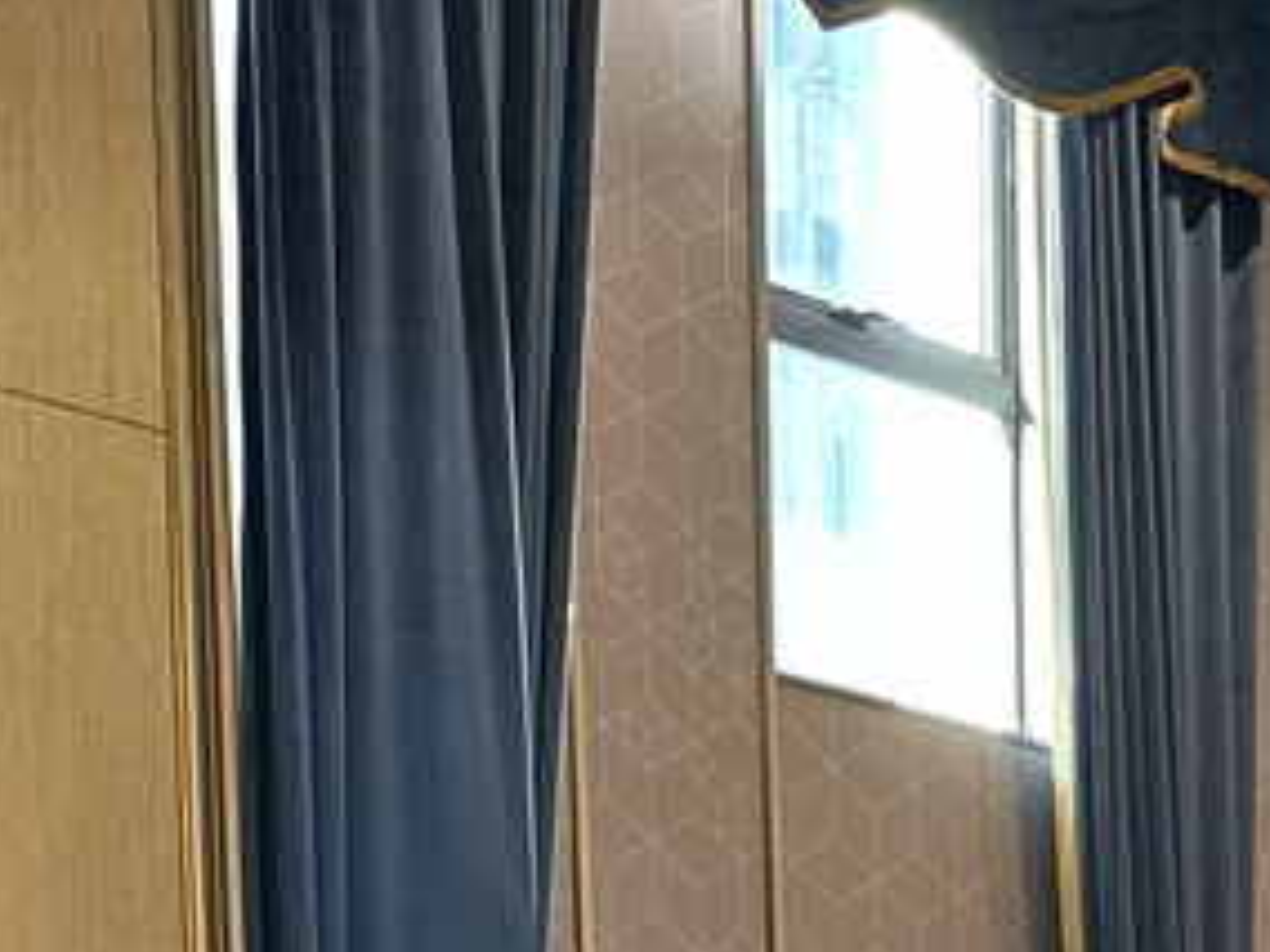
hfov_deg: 14.0
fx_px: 4953
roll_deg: -0.3
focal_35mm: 135
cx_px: 1681
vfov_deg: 9.5
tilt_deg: -7.5
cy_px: 2463
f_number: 1.78
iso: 160
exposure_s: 1/50
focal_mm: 6.86
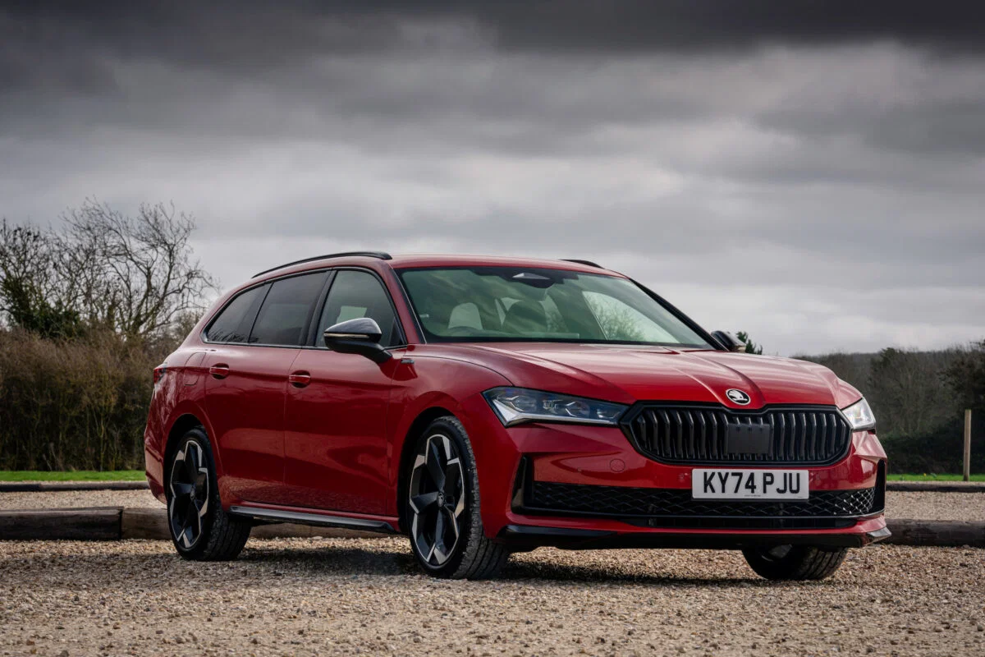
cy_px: 328
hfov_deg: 20.4
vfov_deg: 13.7
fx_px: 2736
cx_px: 492
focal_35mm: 100
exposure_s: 1/30
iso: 100
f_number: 13
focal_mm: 100
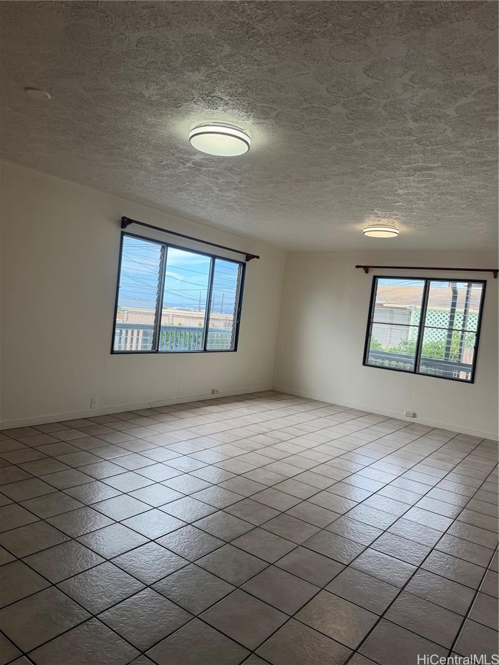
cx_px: 250
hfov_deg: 56.8
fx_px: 461
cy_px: 332
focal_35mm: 24
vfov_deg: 71.6
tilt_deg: -3.2
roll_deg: -6.0
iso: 100
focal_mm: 6.76
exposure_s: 1/528
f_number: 1.78
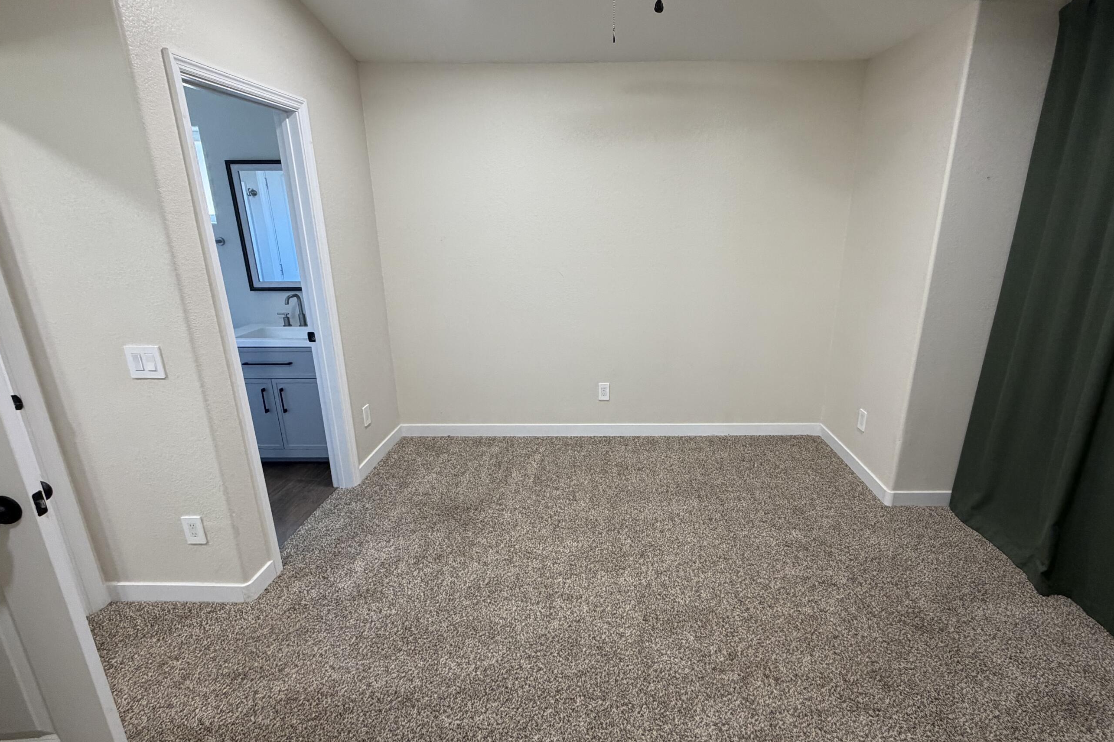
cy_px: 360
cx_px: 603
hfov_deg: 93.1
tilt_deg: -16.1
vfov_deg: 70.4
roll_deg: -0.2
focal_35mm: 17
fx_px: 526
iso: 250
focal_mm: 2.22
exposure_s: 1/60
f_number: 2.2
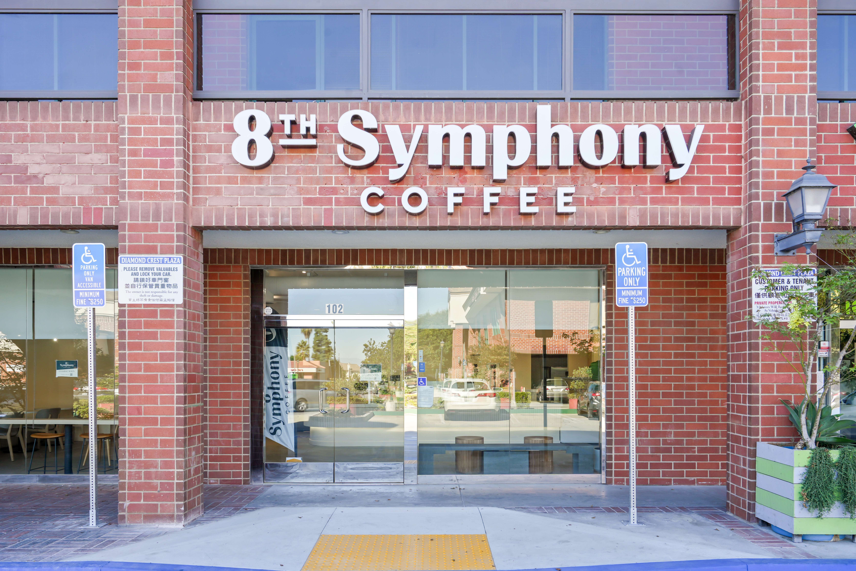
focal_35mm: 25
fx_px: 594
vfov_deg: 51.3
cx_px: 428
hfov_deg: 71.5
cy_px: 286
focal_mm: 25
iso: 1250
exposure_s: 1/30
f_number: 10
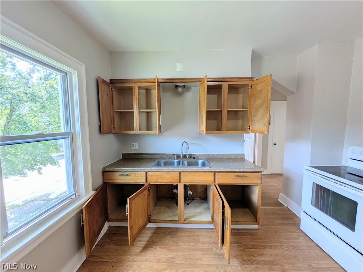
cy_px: 136
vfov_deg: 85.7
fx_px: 147
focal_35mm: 14
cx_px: 182
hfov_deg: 102.1
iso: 45
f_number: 2.2
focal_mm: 1.85
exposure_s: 1/129
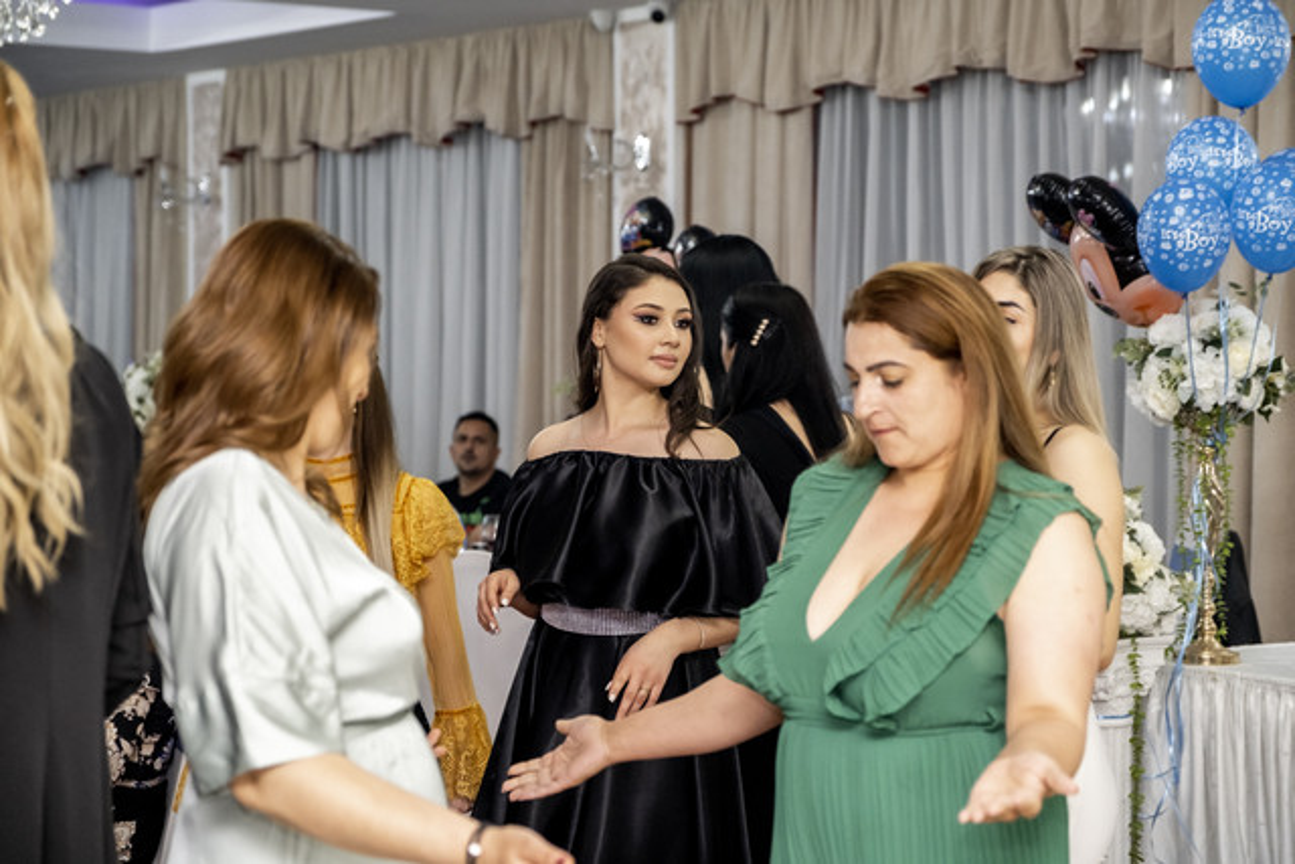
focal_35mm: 83
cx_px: 648
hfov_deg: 24.5
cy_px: 432
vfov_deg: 16.5
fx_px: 2986
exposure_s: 1/160
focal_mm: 55
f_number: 2.8
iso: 1000
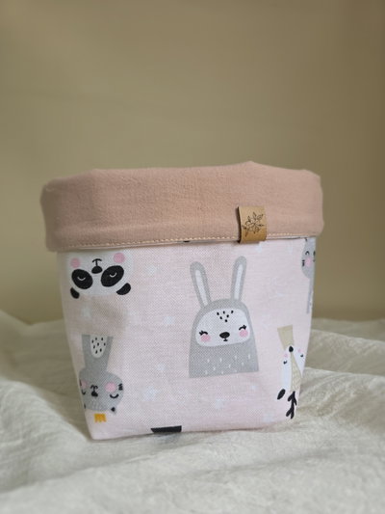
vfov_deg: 73.9
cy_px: 257
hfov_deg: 58.9
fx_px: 341
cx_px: 192
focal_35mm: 23
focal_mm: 6.3
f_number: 1.7
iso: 64
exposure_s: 1/50
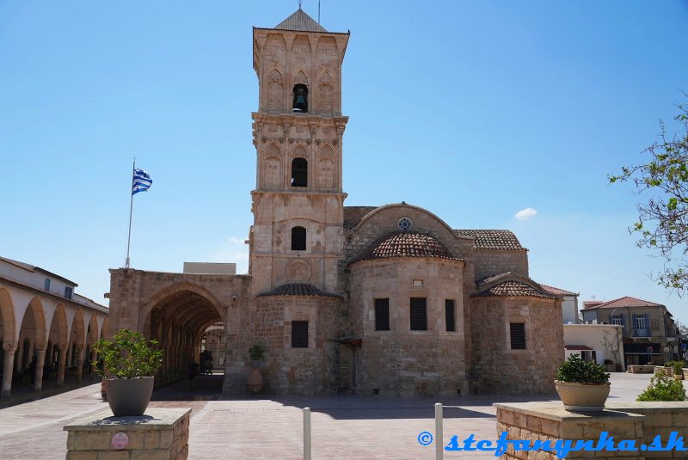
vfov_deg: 43.7
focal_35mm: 30
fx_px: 574
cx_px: 344
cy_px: 230
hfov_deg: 61.9
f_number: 8
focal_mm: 30
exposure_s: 1/250
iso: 100
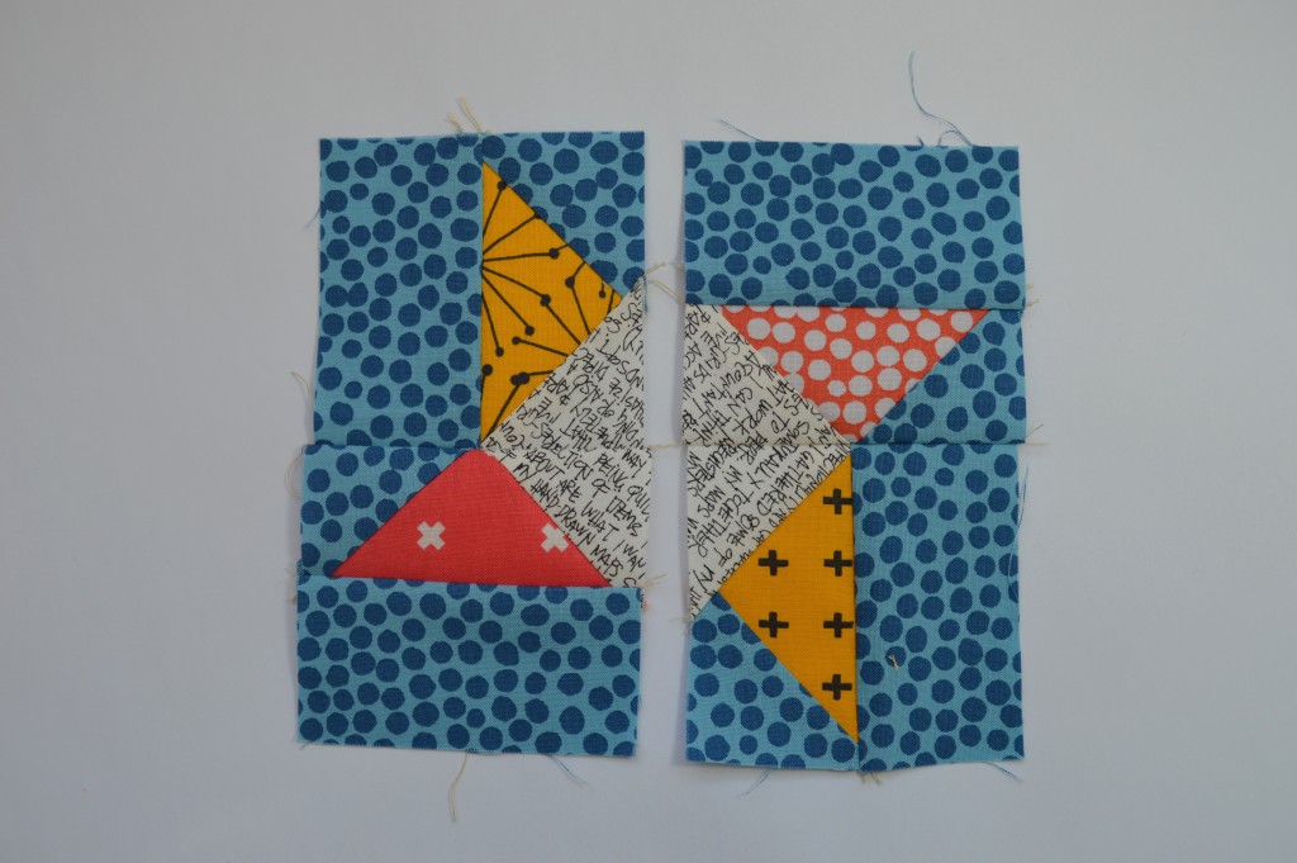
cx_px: 648
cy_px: 432
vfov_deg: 39.9
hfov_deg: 57.3
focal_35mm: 33
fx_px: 1188
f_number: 5.6
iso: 140
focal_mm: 22
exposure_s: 1/125
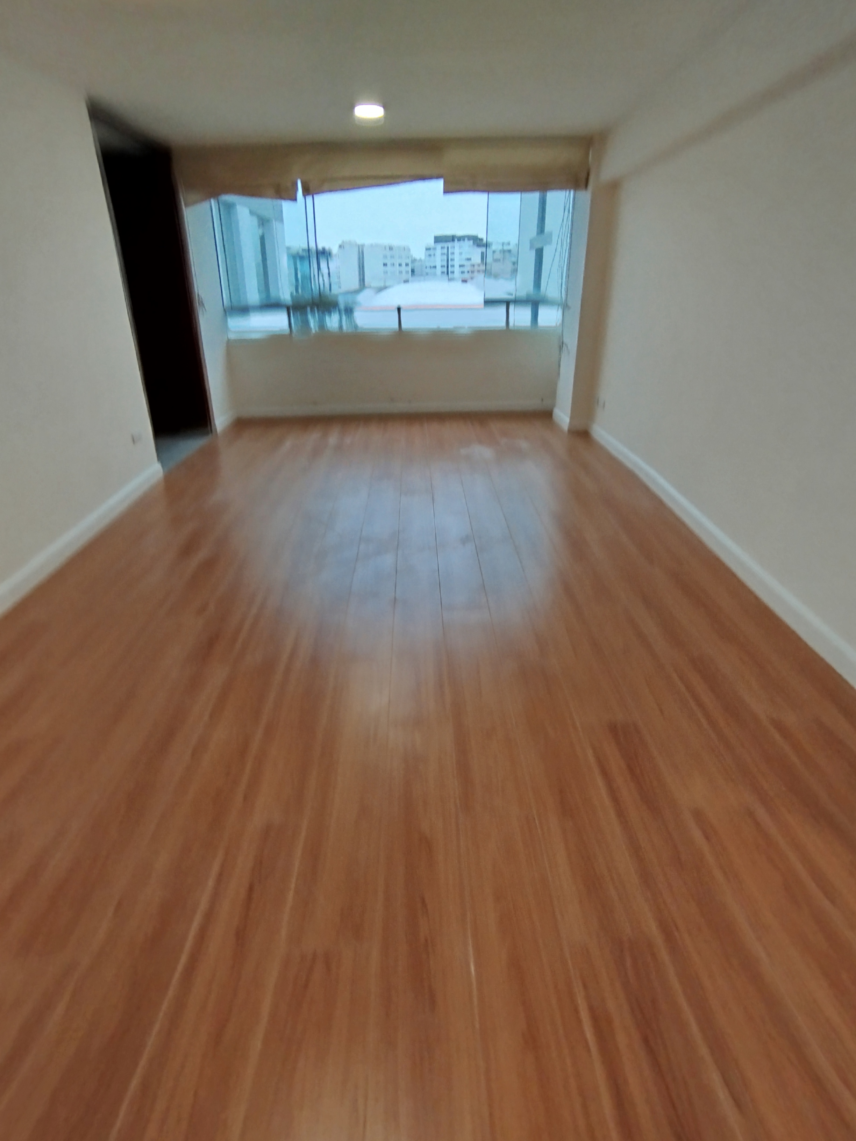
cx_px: 428
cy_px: 570
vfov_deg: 98.2
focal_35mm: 15
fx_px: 495
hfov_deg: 81.7
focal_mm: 1.65
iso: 64
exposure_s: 1/50
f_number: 2.2
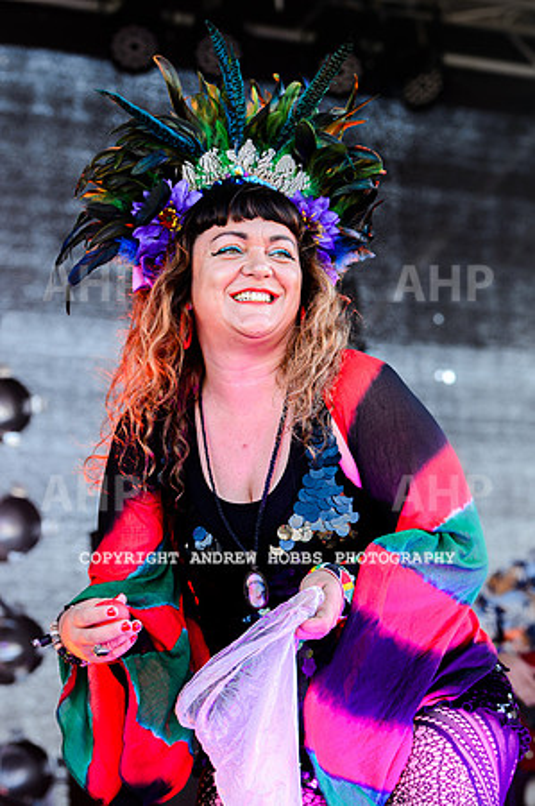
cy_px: 395
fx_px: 2494
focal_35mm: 112
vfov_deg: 18.3
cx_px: 305
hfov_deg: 12.2
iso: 400
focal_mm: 70
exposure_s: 1/500
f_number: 4
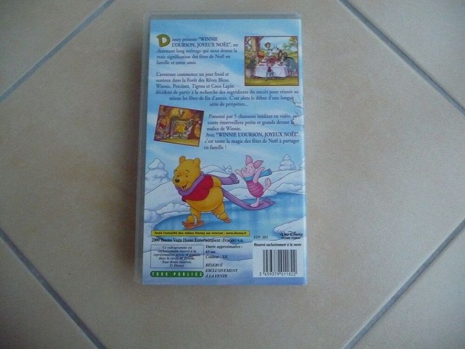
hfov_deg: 63.4
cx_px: 232
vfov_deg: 49.7
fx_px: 376
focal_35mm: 28
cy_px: 174
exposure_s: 1/15
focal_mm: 4.7
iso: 800
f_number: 3.3
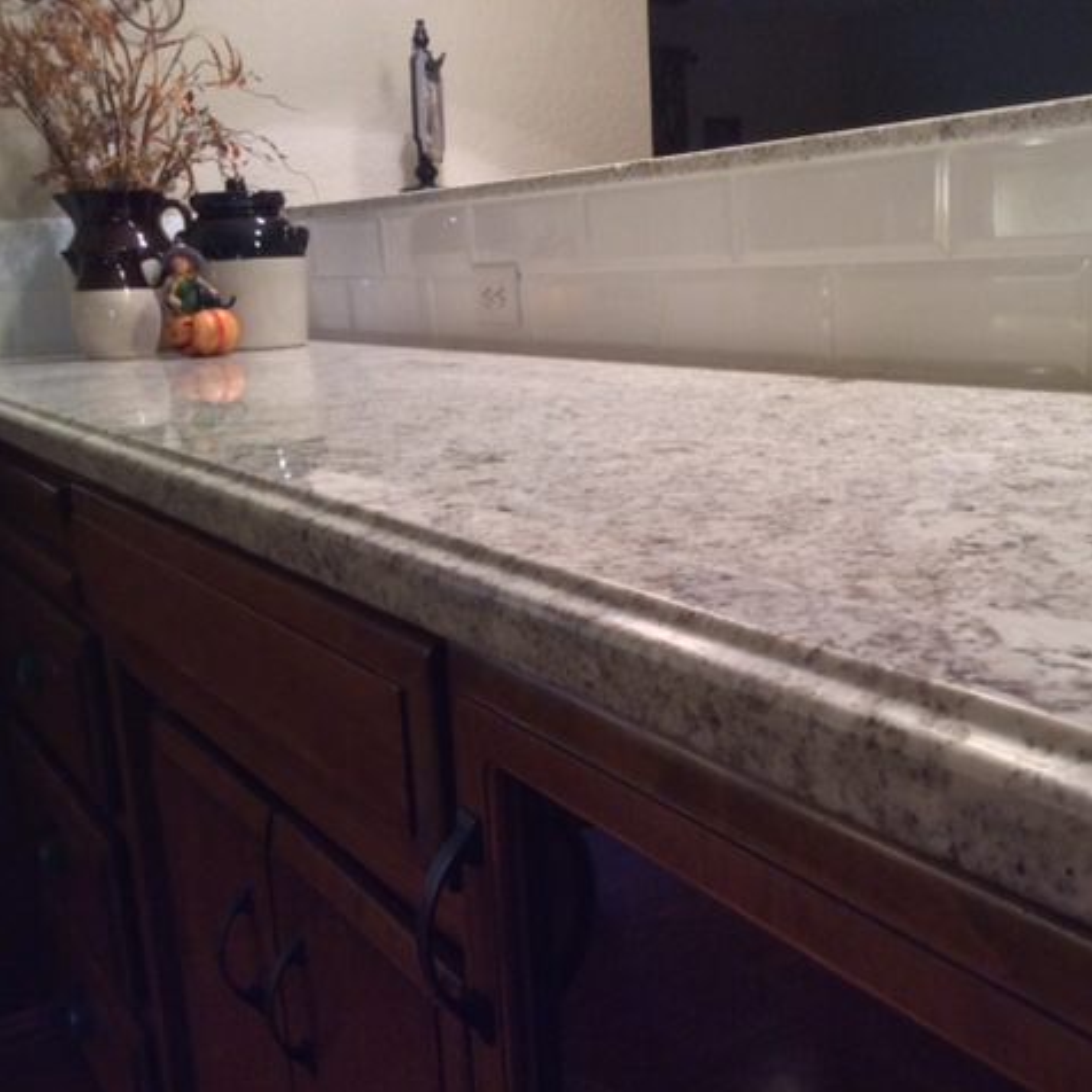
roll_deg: +2.0
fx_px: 1356
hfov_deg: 43.6
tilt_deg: -13.3
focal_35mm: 38
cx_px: 658
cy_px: 546
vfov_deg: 43.9
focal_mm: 3.3
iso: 160
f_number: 2.4
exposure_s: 1/24
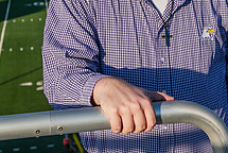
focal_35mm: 97
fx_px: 615
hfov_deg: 20.8
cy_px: 15
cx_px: 170
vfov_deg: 14.0
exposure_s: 1/1000
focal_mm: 36
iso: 250
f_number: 5
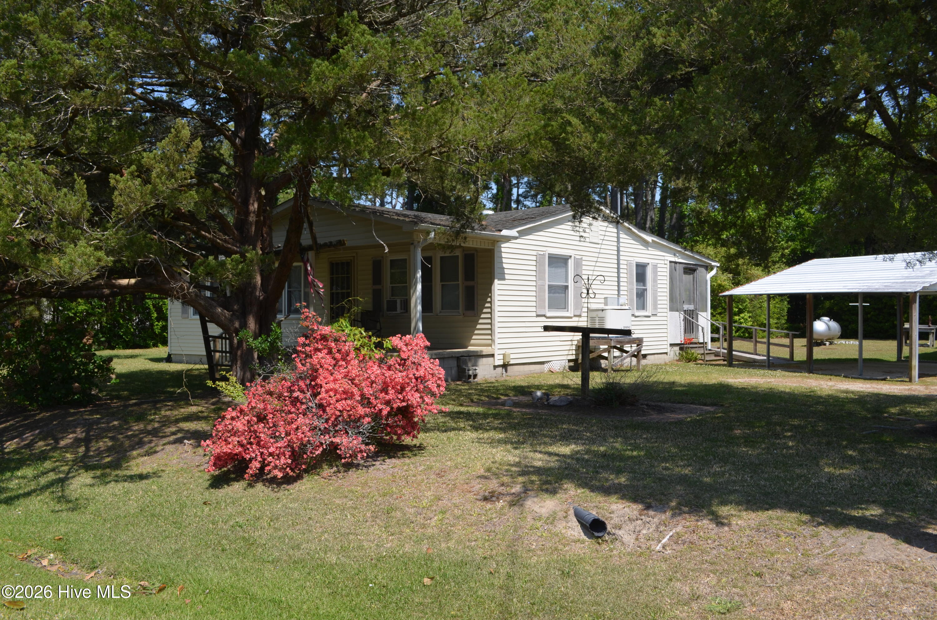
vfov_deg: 39.8
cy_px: 310
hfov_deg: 57.3
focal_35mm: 33
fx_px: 857
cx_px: 468
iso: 100
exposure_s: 1/200
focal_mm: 22
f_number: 9
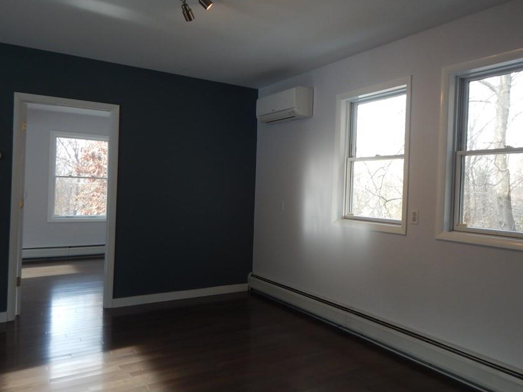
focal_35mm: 27
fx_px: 408
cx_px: 305
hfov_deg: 64.9
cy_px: 196
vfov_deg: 51.4
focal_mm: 4
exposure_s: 1/60
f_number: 3
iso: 125
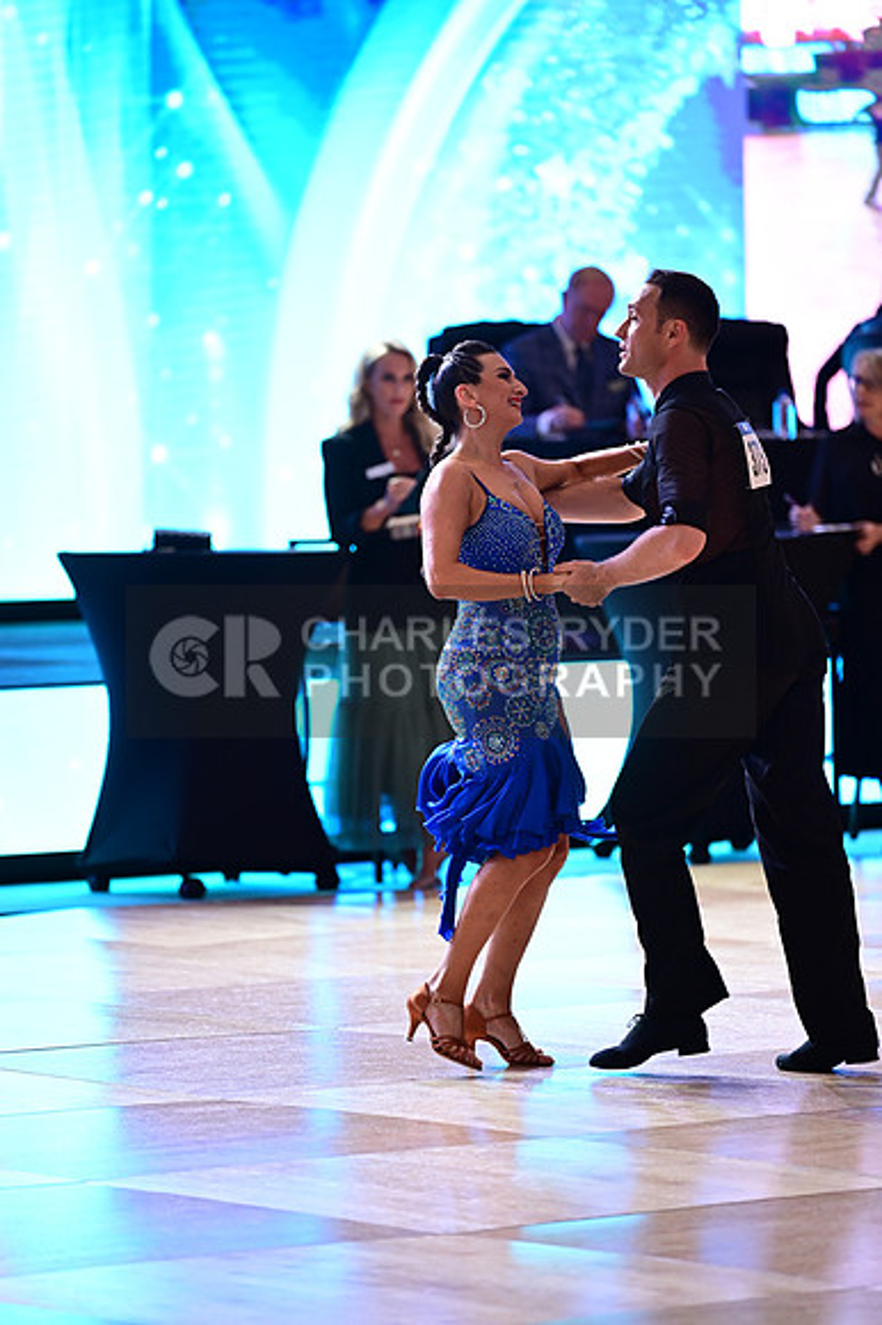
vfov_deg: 10.3
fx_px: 7358
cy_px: 662
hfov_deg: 6.9
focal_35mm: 200
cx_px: 441
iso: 2000
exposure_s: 1/400
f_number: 2.8
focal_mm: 200
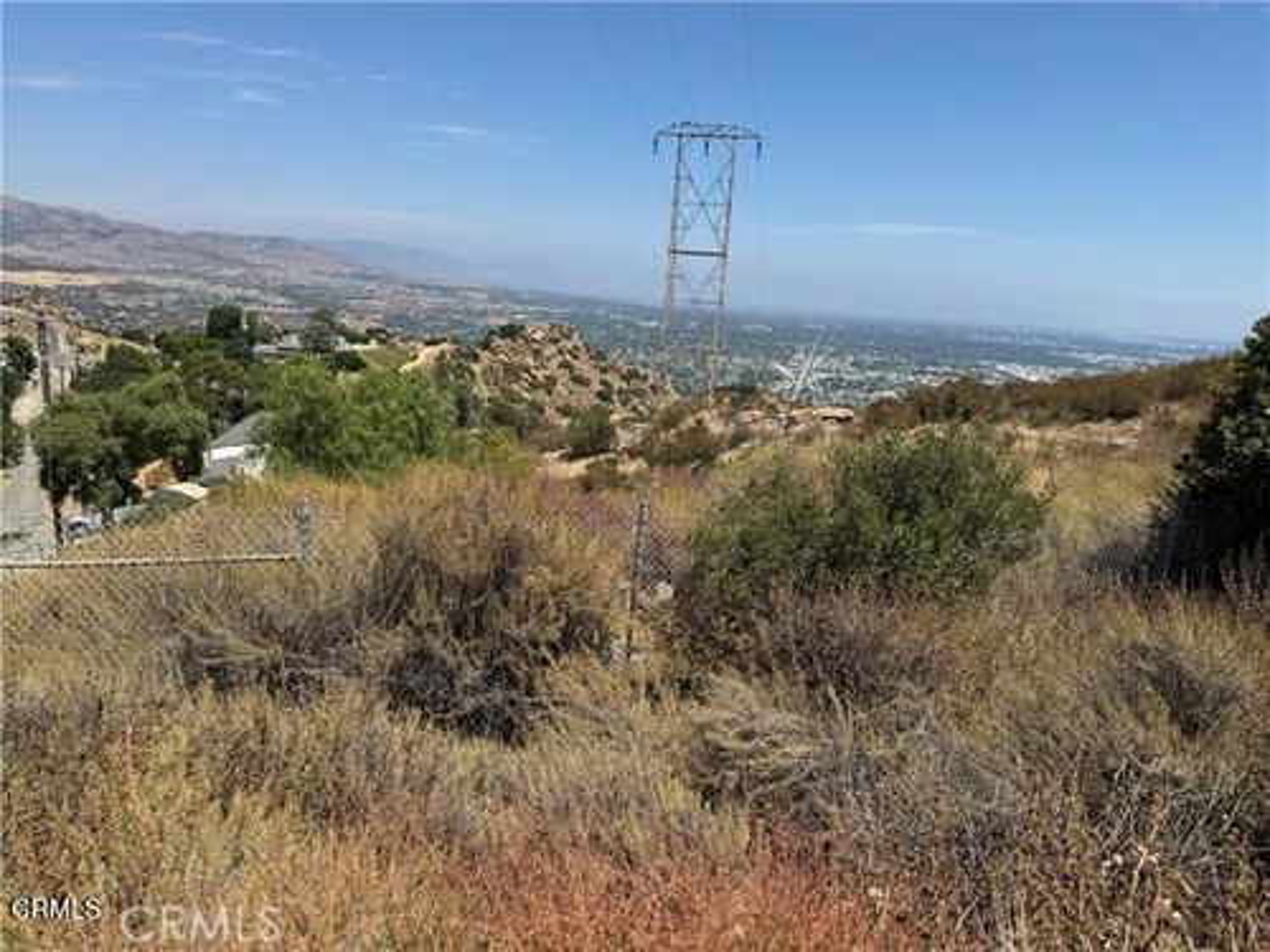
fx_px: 881
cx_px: 635
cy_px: 476
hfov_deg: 71.6
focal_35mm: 24
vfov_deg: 56.8
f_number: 1.78
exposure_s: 1/4608
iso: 80
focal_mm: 6.76
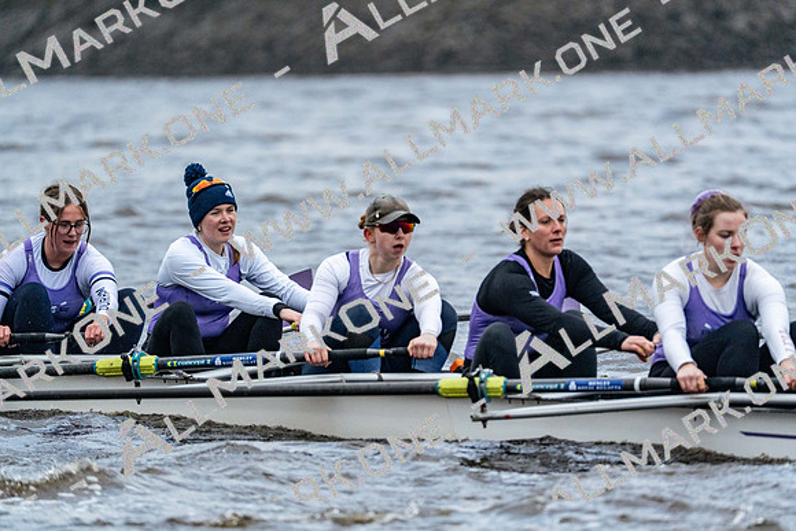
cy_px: 266
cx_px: 398
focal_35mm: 478
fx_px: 10571
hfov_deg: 4.3
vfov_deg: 2.9
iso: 4000
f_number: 6.3
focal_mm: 478
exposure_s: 1/1600
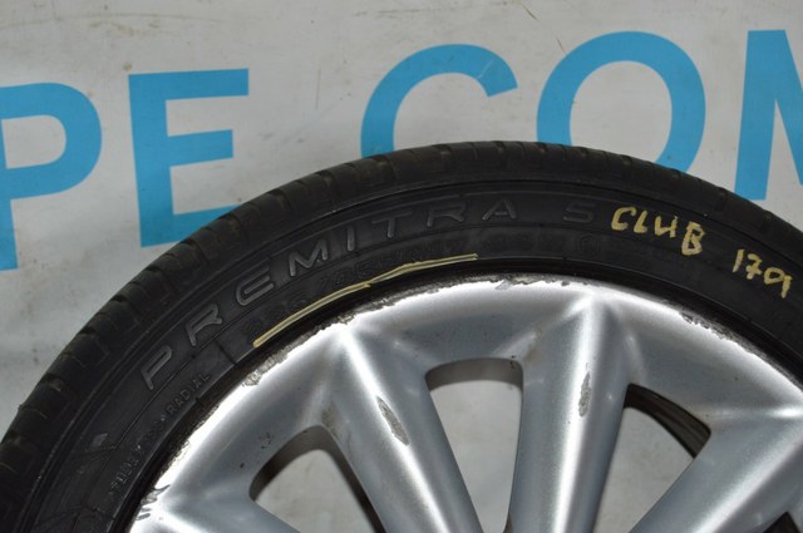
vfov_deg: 16.5
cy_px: 266
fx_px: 1838
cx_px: 402
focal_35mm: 82
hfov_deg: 24.6
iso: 1100
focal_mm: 55
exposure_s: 1/60
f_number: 5.6
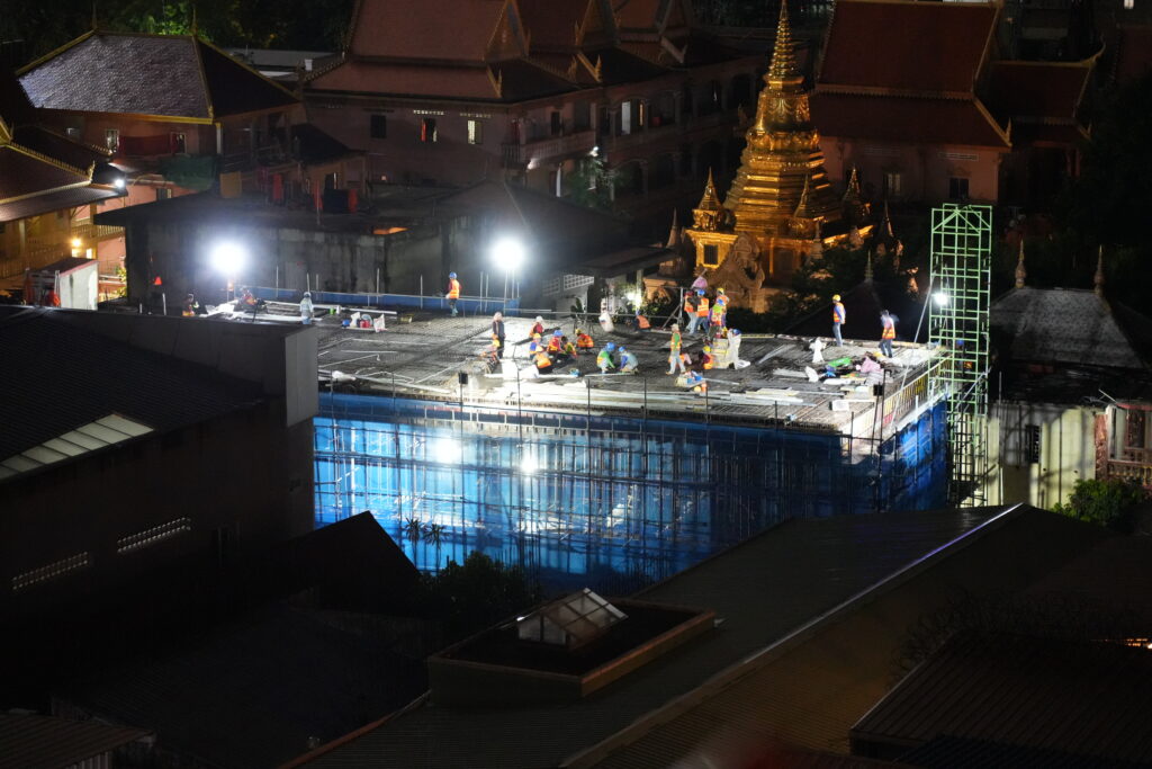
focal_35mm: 105
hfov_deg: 19.5
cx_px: 576
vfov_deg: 13.0
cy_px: 384
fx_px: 3360
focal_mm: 105
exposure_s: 1/60
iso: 12800
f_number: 4
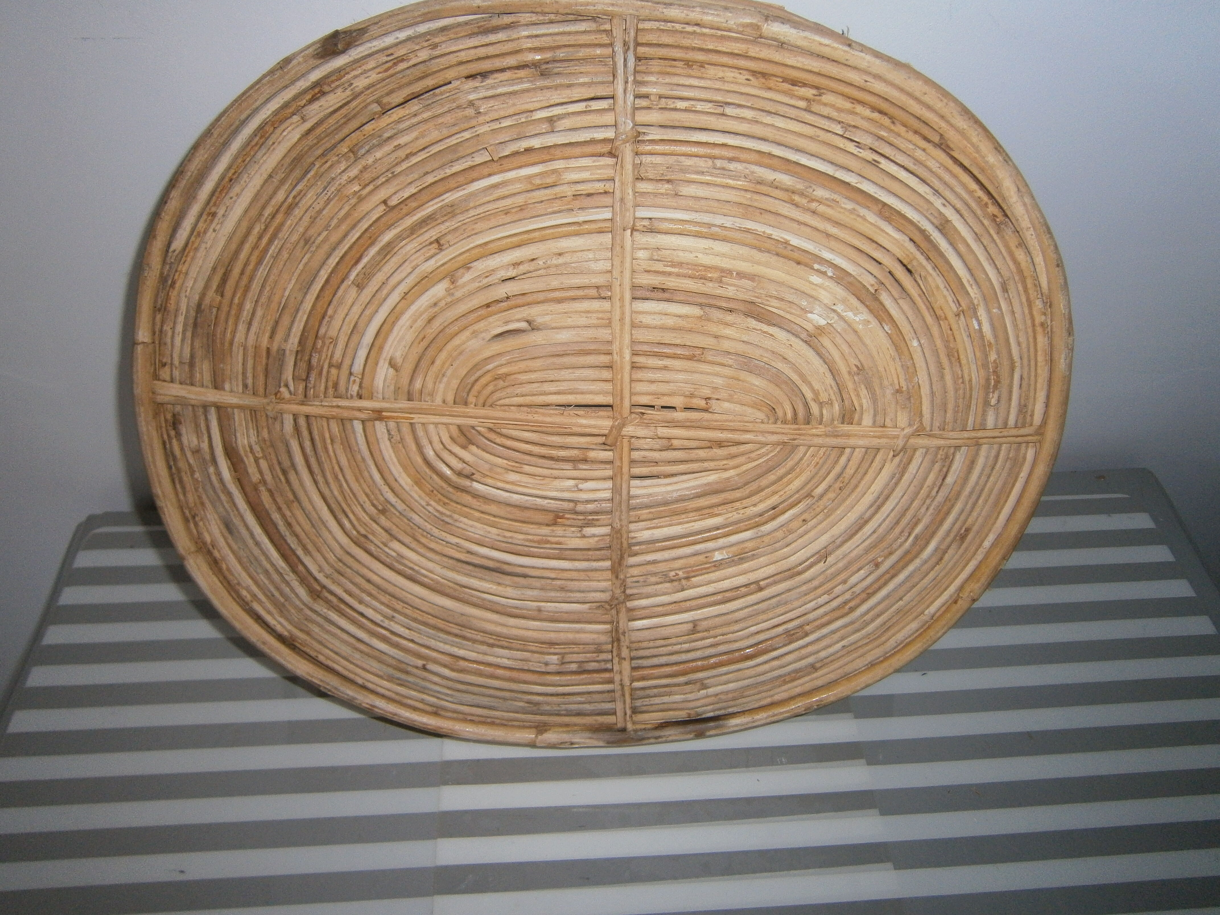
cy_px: 458
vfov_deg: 53.1
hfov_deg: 67.3
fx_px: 916
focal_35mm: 26
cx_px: 610
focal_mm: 4.7
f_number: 2.8
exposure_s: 1/30
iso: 125
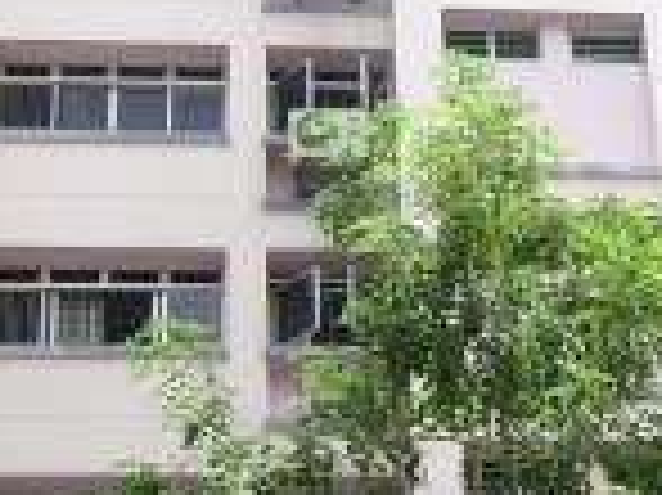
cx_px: 644
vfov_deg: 11.3
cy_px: 292
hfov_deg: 14.8
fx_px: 2503
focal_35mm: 131
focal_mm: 5.95
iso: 50
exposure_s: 1/250
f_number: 5.8
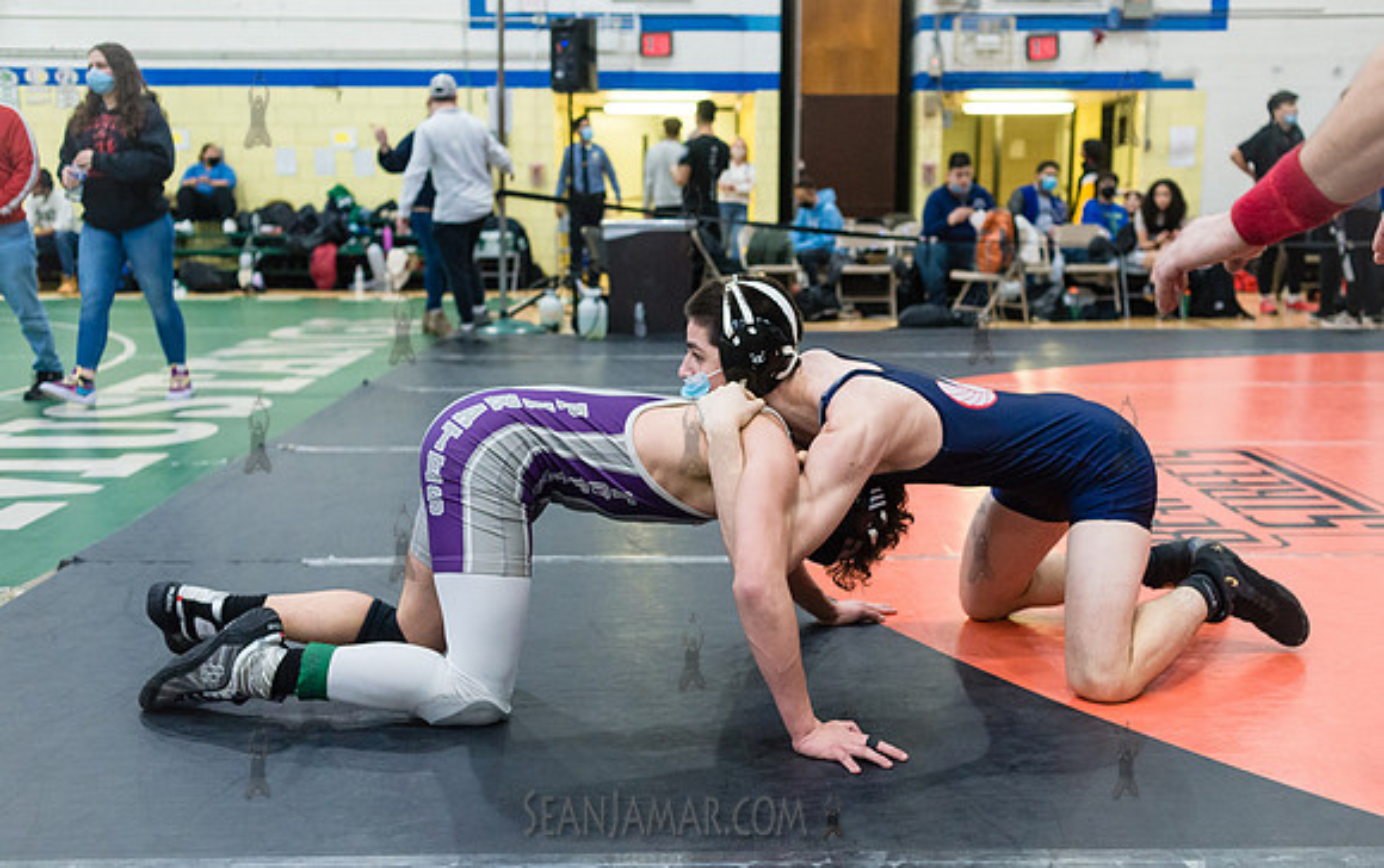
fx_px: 1509
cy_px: 493
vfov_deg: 32.1
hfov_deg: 49.2
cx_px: 739
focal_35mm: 40
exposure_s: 1/400
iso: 4000
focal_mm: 35
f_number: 3.5
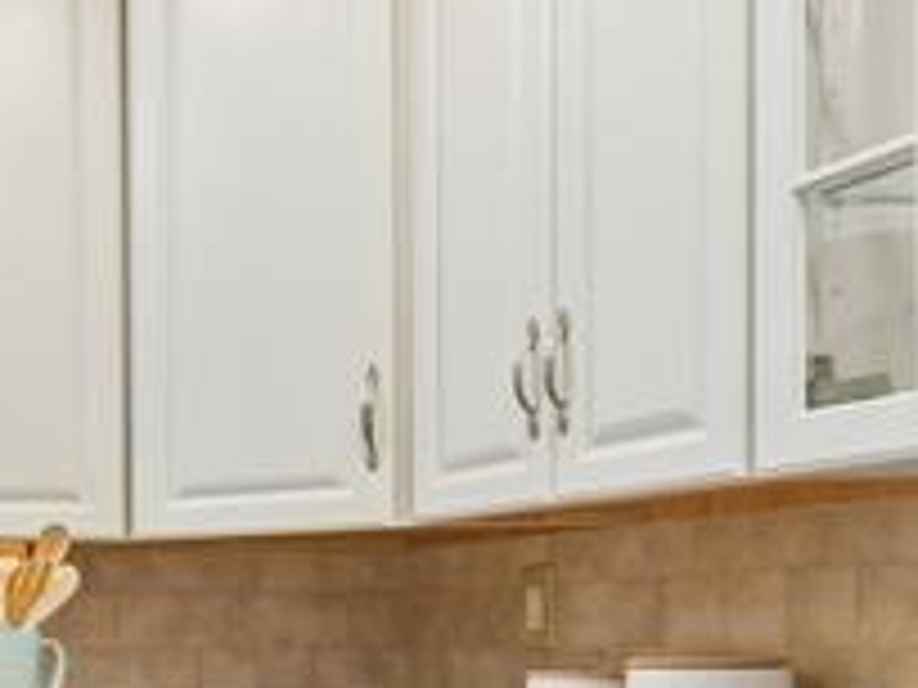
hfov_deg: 25.4
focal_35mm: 58
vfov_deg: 24.5
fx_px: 1538
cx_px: -446
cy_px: 625
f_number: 5.6
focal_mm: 8
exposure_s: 1/8
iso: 250
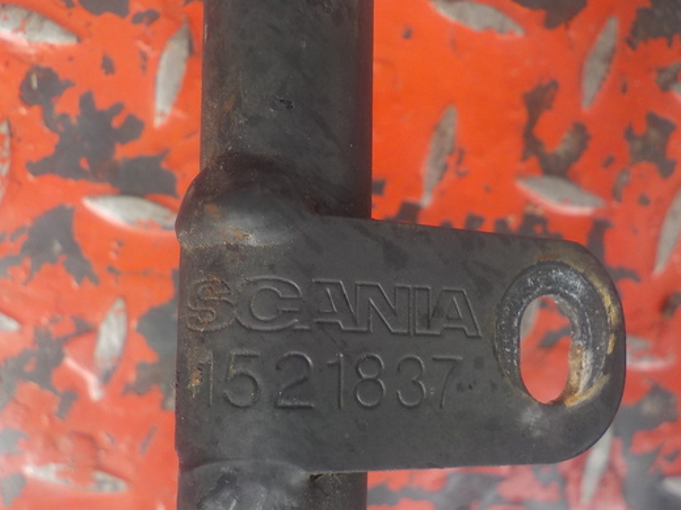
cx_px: 303
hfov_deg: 50.1
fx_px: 728
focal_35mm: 37
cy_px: 298
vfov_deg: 38.5
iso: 125
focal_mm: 4.1
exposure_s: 1/60
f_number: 3.3
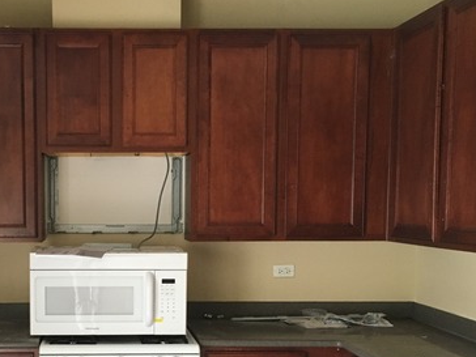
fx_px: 701
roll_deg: +0.5
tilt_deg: -4.9
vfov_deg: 28.2
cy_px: 265
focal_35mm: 51
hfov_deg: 36.6
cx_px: 122
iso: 160
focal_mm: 4.15
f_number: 2.2
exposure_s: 1/30
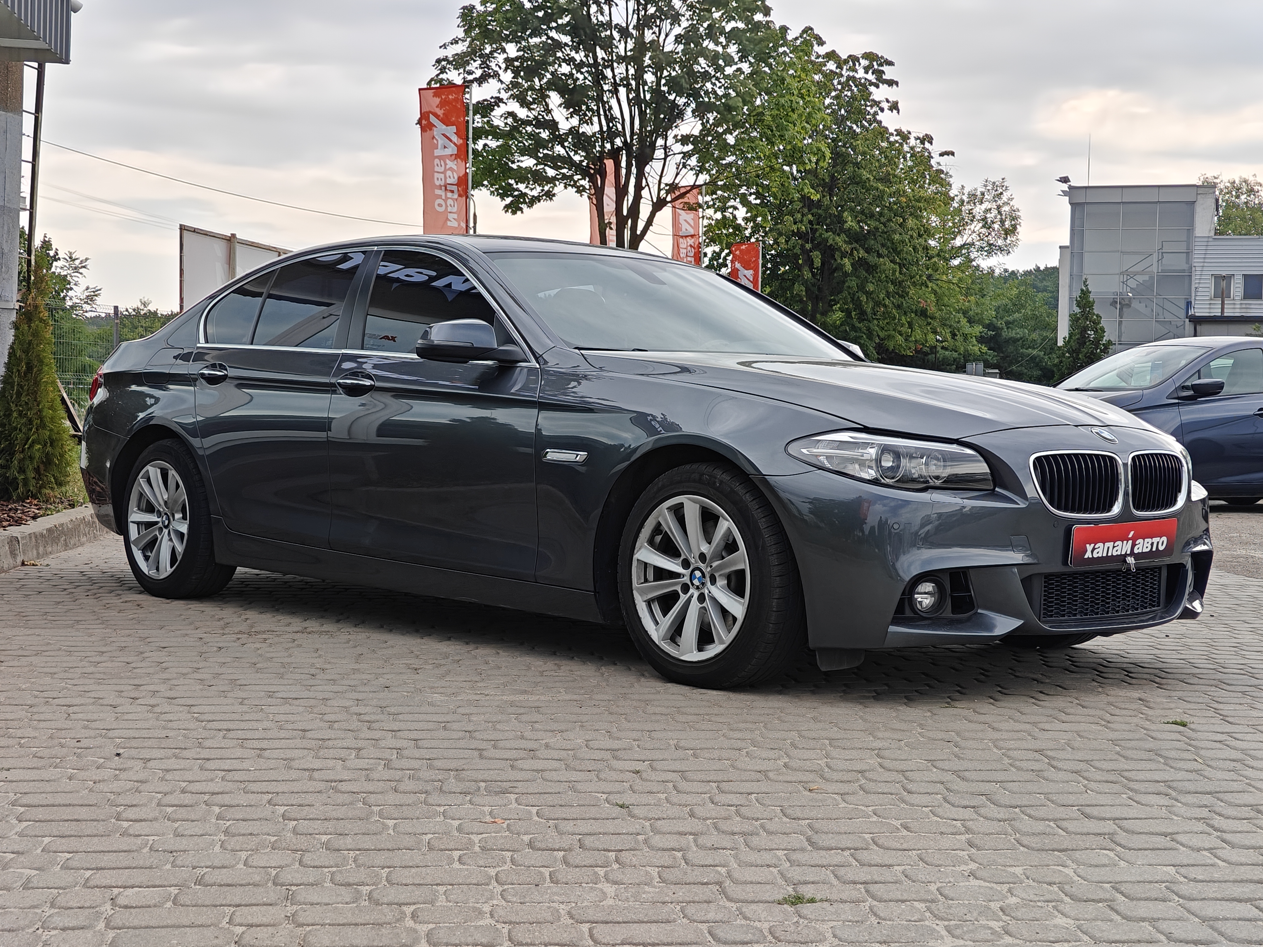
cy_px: 474
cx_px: 632
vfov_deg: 30.9
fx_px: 1715
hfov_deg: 40.4
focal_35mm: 47
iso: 50
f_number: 2
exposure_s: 1/785
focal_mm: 7.08
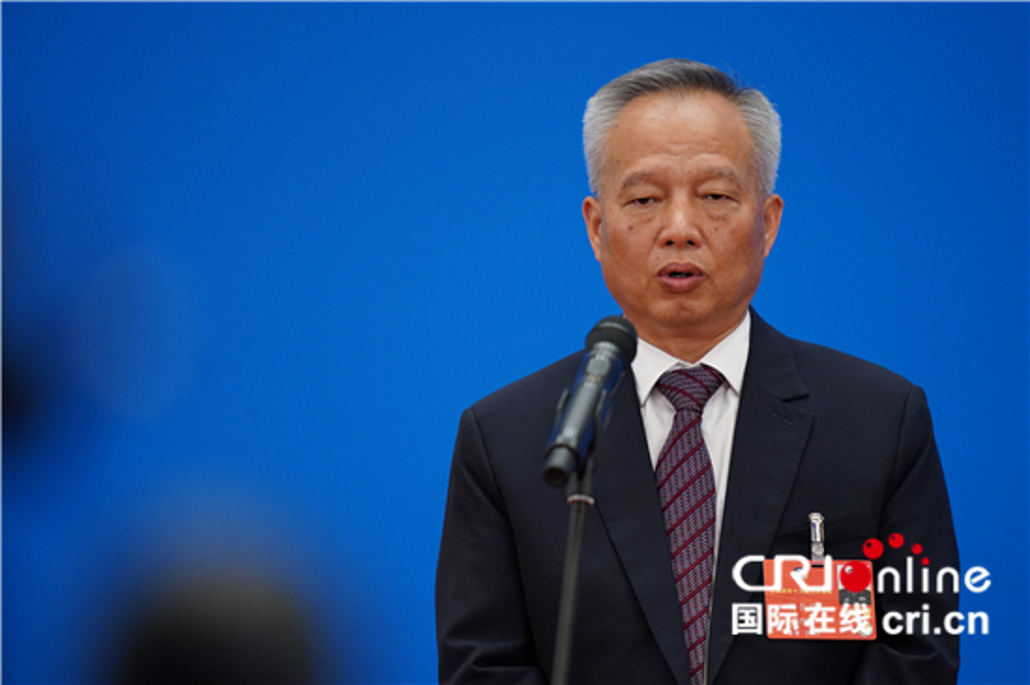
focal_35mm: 400
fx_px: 11437
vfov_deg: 3.4
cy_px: 342
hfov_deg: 5.2
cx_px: 515
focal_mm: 400
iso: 3200
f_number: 2.8
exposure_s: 1/1250
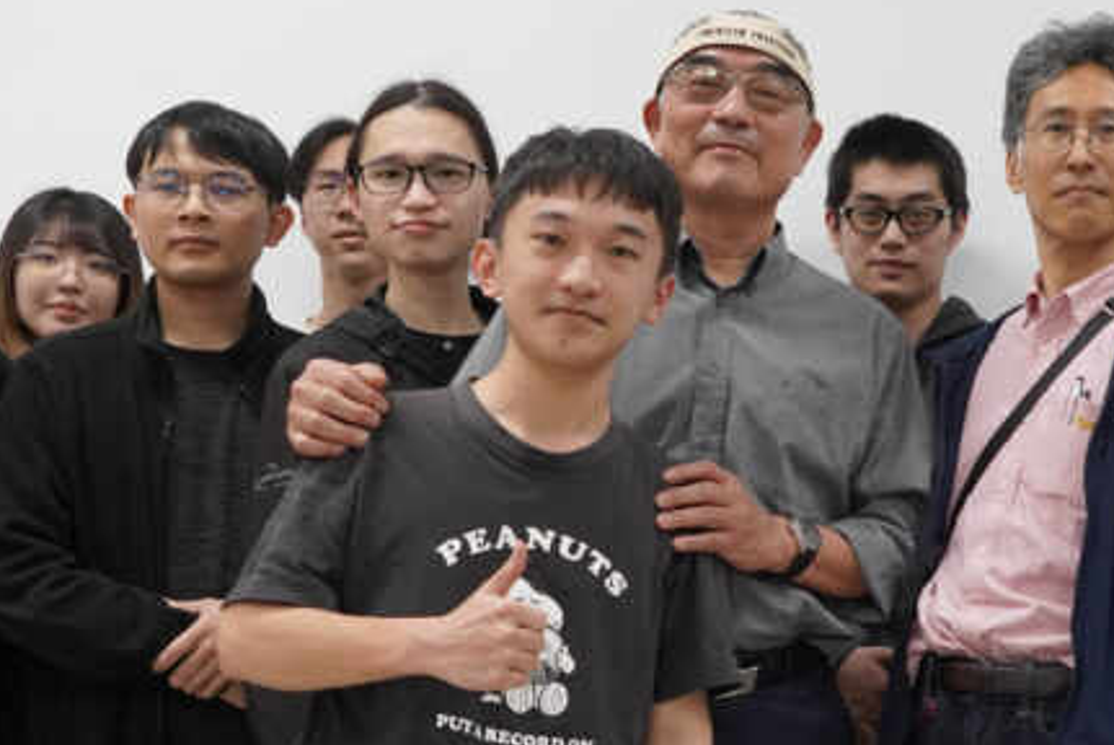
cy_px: 519
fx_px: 1765
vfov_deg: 23.7
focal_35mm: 57
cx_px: 799
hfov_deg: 34.5
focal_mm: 16
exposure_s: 1/160
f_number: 4
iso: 1250
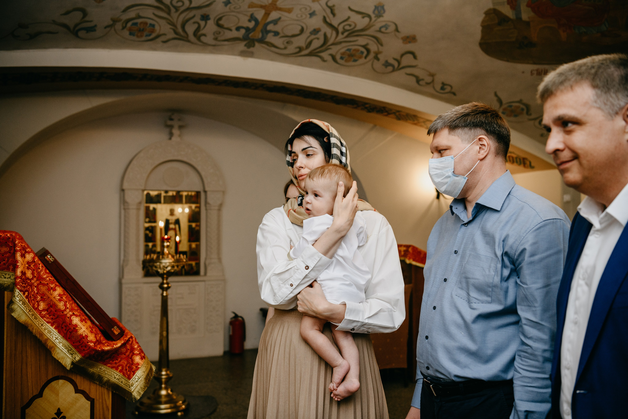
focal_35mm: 40
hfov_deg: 48.5
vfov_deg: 33.4
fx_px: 698
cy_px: 210
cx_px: 314
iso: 500
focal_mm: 40
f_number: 3.5
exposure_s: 1/160
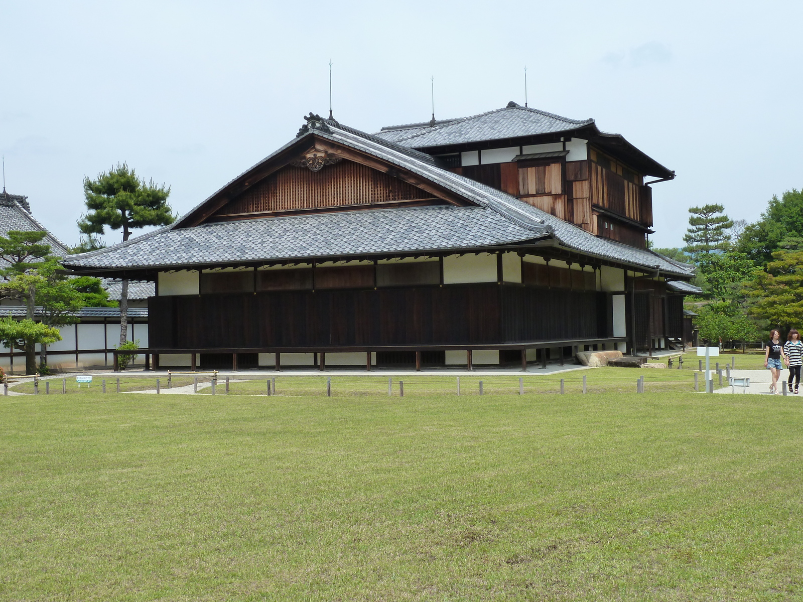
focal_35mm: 44
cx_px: 402
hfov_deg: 42.9
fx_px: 1021
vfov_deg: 32.9
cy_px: 301
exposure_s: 1/400
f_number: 5
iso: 125
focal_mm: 7.3
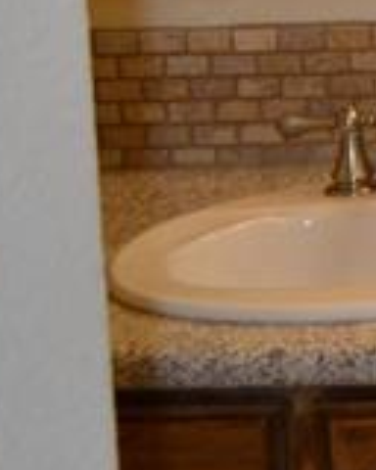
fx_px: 2253
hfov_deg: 7.5
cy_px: -446
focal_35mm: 162
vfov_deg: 10.9
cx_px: 1366
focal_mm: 18
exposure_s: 1/60
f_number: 3.5
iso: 400
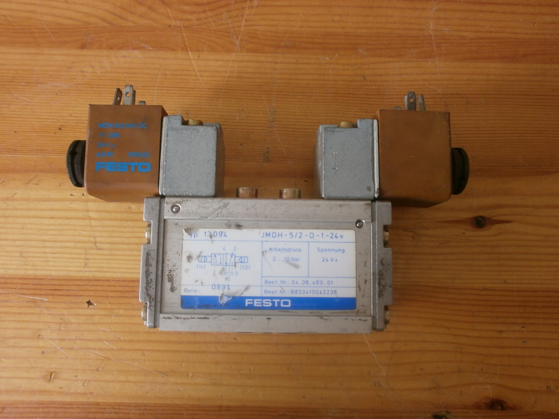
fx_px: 436
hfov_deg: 65.3
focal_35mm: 27
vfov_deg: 51.4
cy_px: 210
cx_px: 280
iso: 100
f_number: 2.9
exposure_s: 1/60
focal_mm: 4.8
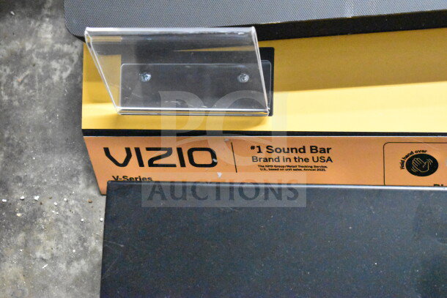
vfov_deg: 18.9
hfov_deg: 28.1
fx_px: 894
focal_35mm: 72
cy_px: 149
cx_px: 224
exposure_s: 1/80
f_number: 5.3
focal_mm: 48
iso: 25600
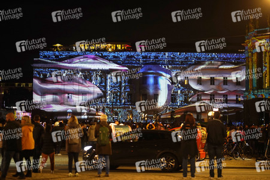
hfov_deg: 23.9
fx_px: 637
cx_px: 135
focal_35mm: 85
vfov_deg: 16.0
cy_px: 90
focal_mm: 85
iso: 1600
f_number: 2
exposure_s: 1/60
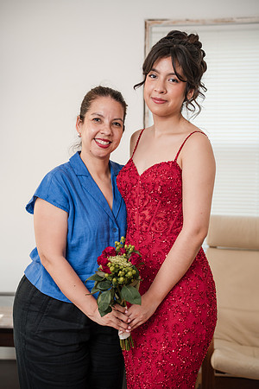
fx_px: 723
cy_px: 194
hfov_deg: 20.3
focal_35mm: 67
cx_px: 130
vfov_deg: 30.1
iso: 1000
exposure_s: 1/250
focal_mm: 67
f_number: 3.2
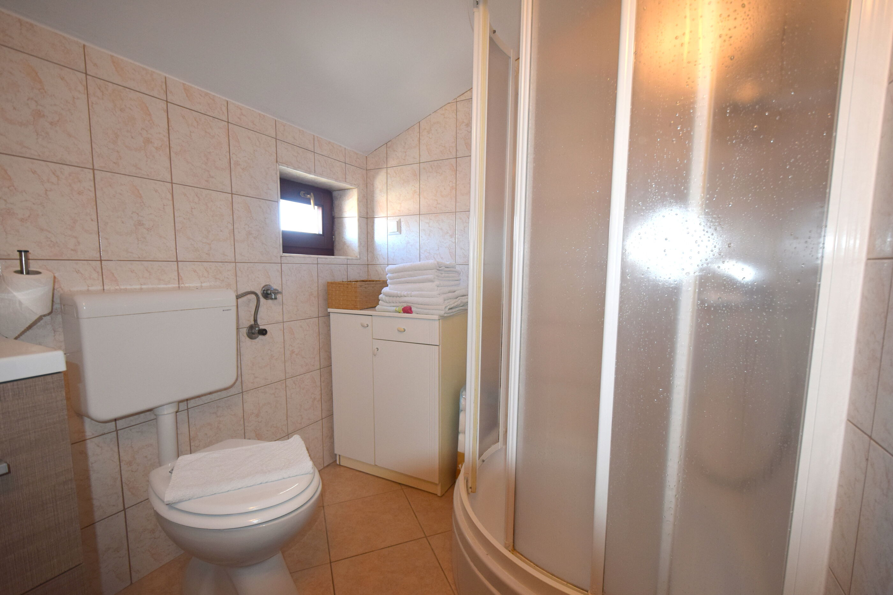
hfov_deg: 100.4
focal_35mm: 15
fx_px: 372
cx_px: 446
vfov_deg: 77.3
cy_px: 298
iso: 400
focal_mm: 10
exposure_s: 1/80
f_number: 4.5
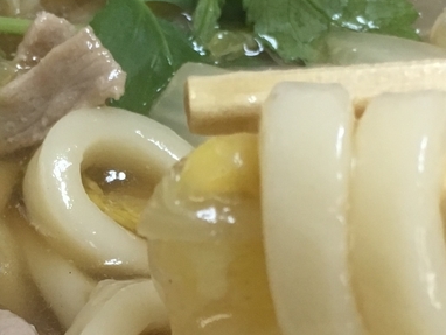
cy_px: 263
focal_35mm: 91
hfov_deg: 21.3
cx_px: 91
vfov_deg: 16.2
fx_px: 1173
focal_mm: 4.15
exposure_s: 1/33
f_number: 2.2
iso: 160
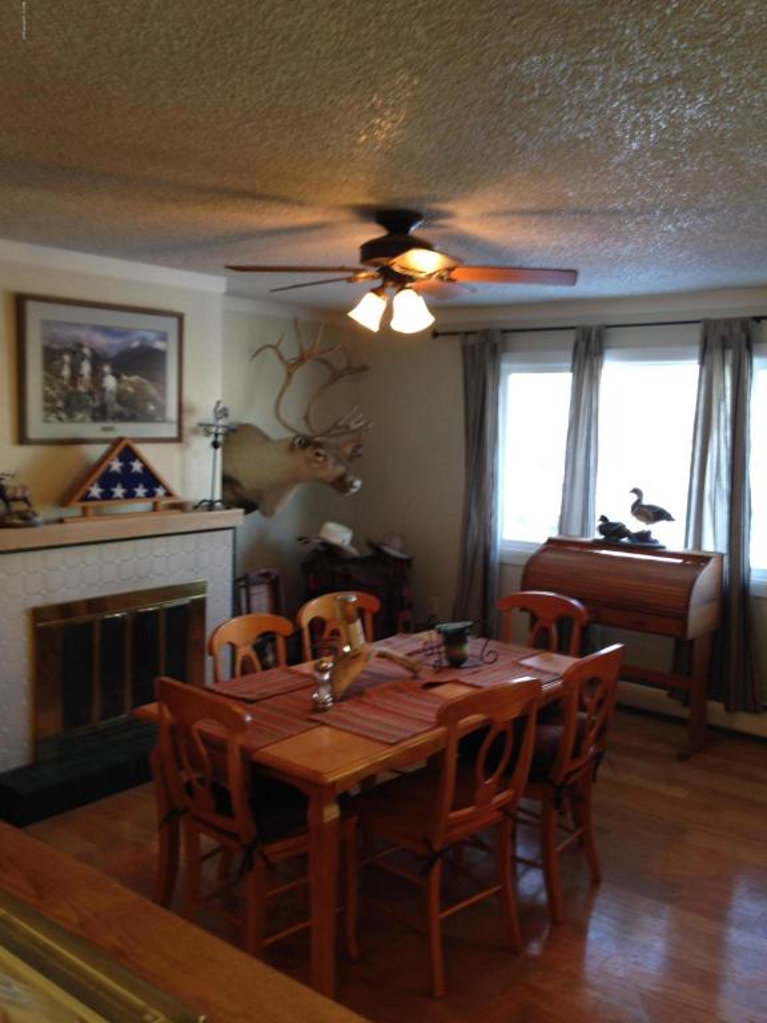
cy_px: 512
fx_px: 975
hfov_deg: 42.9
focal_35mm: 33
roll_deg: -1.1
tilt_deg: -4.7
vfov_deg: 55.4
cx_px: 384
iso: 64
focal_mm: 4.12
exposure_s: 1/20
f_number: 2.4
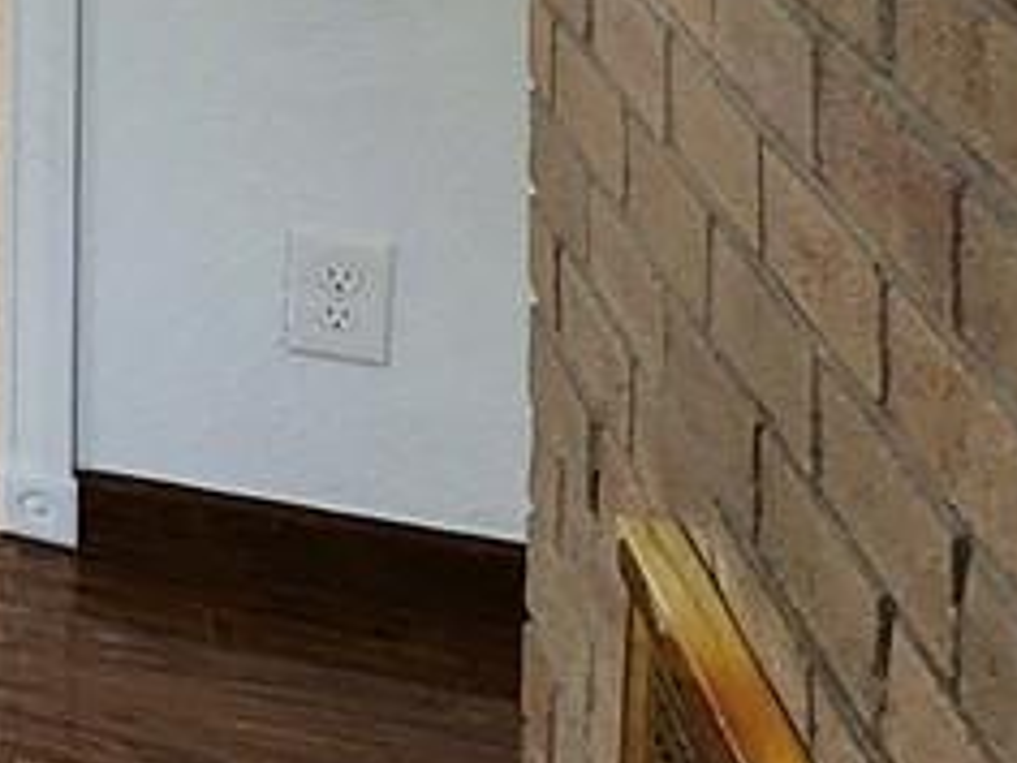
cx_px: -1969
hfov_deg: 11.8
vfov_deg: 14.6
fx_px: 2585
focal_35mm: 88
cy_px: -634
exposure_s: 1/60
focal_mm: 2.2
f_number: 2.2
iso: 200
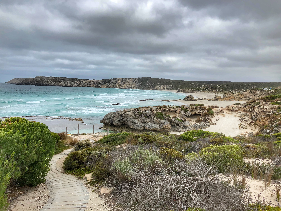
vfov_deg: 49.7
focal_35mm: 28
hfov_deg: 63.4
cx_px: 140
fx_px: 227
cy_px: 106
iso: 20
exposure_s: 1/2000
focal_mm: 3.99
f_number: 1.8
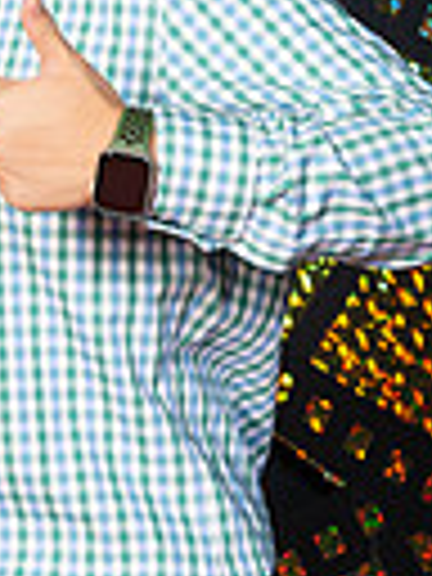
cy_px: 4
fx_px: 5308
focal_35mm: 319
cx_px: -791
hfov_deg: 4.5
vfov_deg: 6.2
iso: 320
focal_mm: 59
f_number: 8
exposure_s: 1/100
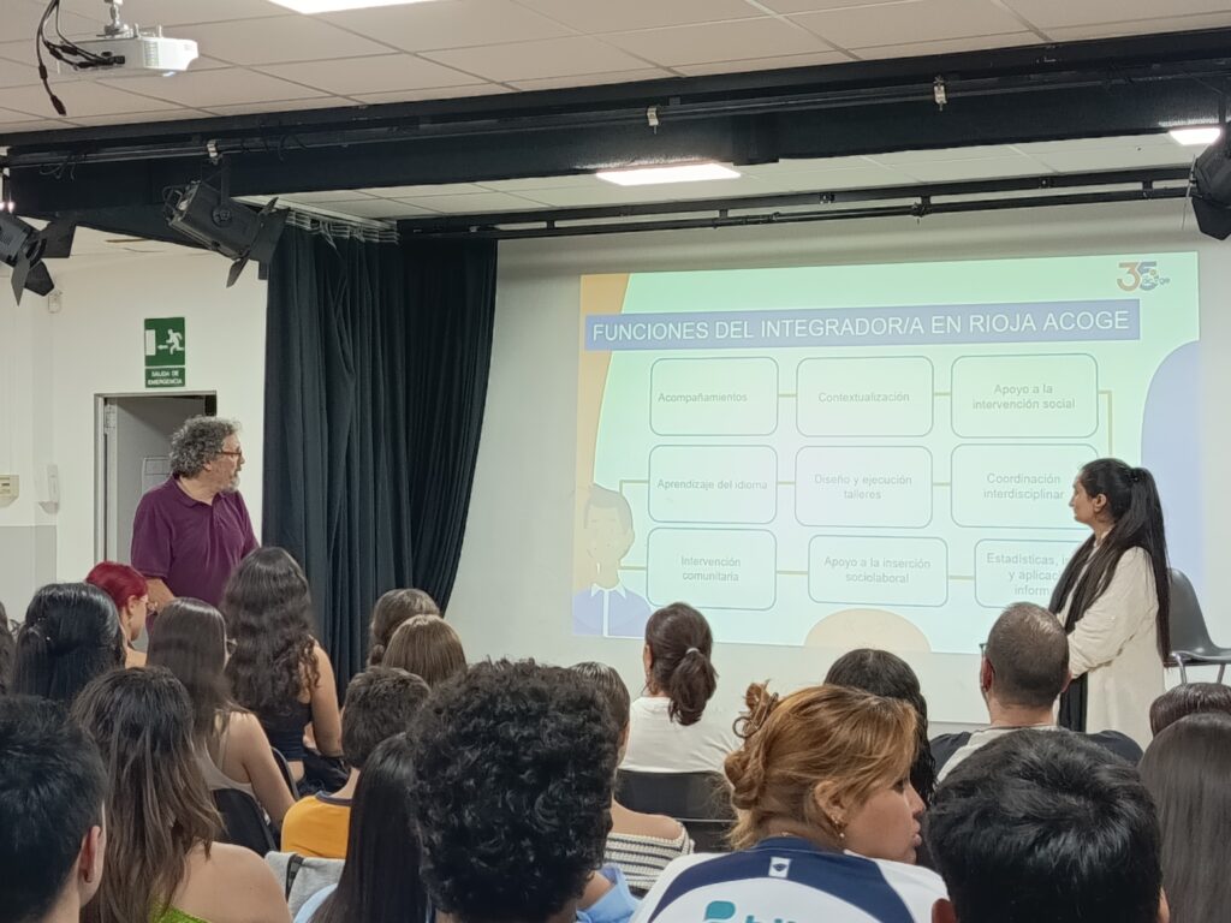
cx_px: 616
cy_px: 462
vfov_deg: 23.7
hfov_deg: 31.2
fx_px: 2205
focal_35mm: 62
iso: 443
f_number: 1.7
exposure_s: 1/33.3
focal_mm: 5.24
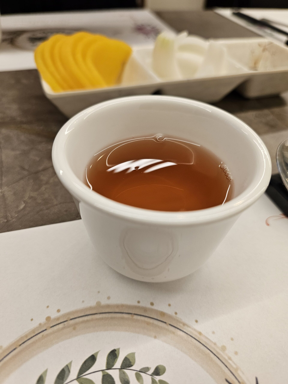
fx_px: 255
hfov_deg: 58.9
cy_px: 192
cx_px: 144
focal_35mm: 23
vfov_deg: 73.9
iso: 250
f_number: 1.7
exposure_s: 1/180
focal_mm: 6.3
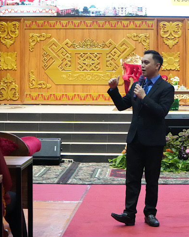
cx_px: 153
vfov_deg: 19.6
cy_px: 118
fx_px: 686
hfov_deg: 15.6
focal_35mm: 98
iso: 8000
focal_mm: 46
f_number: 5.6
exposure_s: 1/100
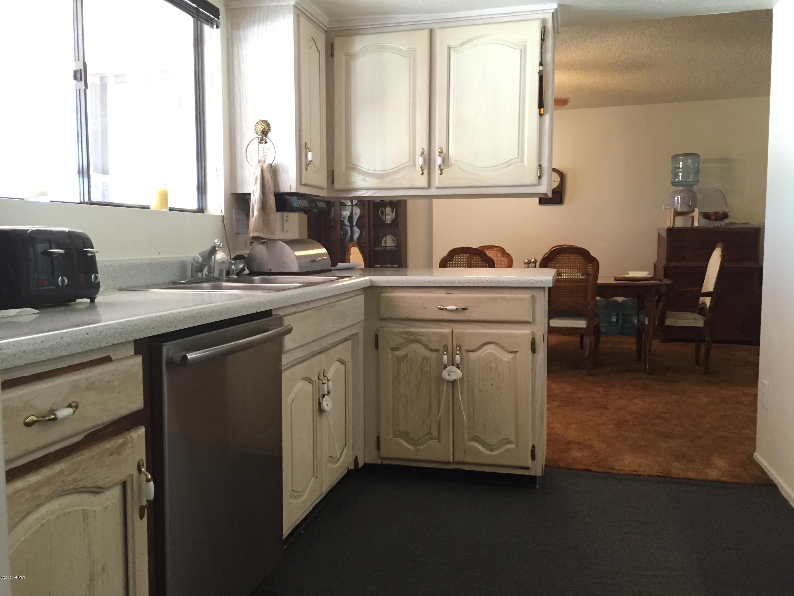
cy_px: 298
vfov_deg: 48.2
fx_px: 665
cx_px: 397
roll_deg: -0.2
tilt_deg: -4.8
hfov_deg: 61.7
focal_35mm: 29
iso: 250
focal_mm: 4.15
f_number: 2.2
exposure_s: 1/20
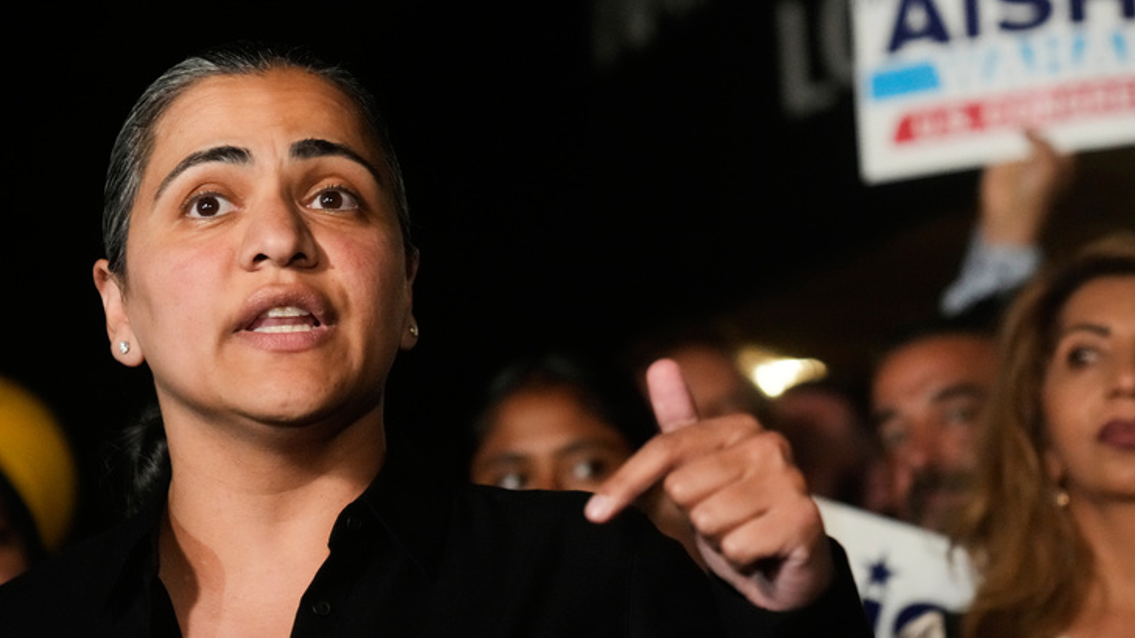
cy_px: 350
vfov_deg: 12.1
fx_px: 3009
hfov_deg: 21.4
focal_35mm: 100
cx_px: 543
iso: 6400
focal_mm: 68
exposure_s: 1/500
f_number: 2.8
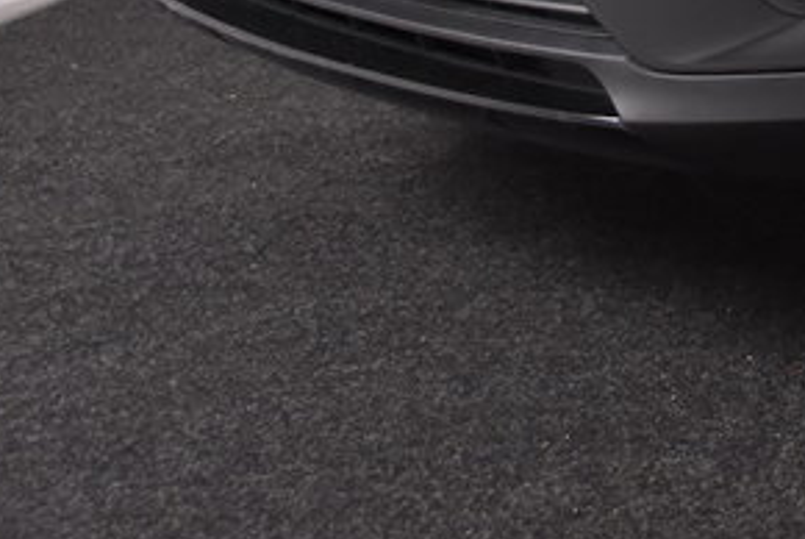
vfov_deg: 10.3
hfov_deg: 14.6
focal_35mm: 127
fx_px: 2843
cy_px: -343
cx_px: 1335
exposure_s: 1/60
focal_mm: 24
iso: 1600
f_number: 4
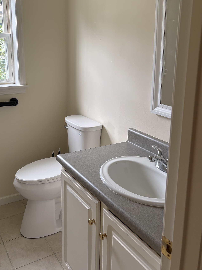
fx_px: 272
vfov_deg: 52.1
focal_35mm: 35
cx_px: 77
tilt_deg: -10.5
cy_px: 104
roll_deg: +0.0
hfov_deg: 40.4
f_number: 1.6
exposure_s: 1/222
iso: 80
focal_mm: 5.96
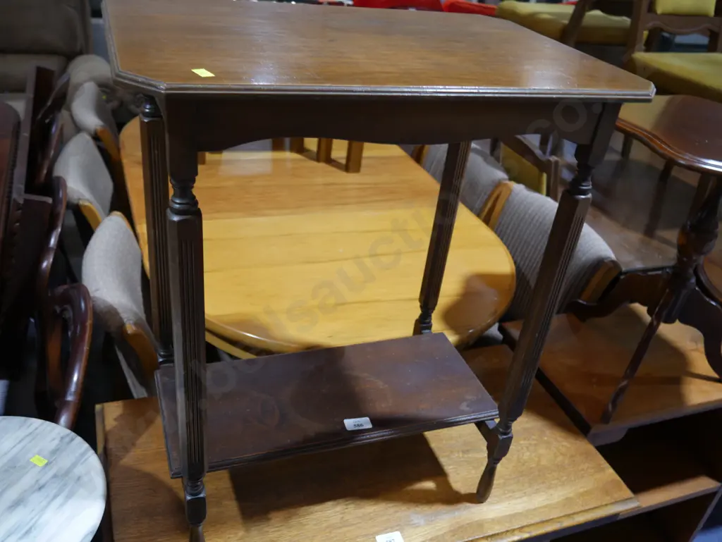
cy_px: 271
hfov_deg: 56.8
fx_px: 668
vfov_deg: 44.2
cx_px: 361
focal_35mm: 32
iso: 400
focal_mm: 16
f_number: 3.6
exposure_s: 1/60
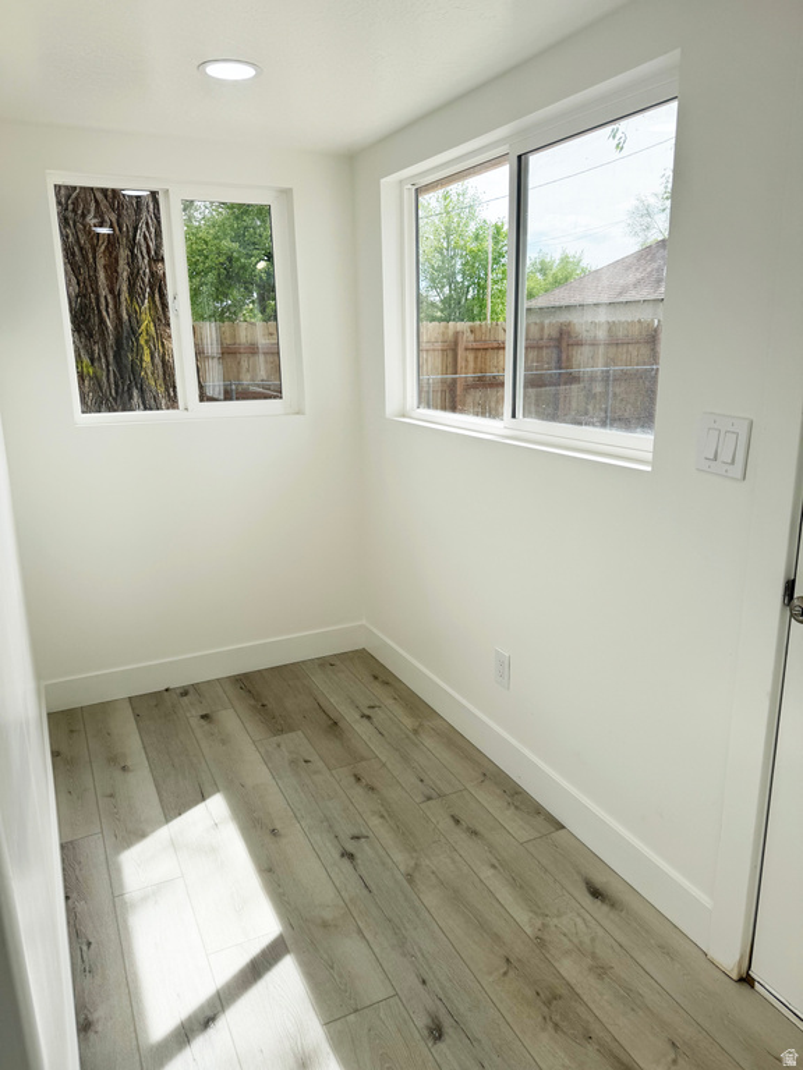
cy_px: 535
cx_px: 402
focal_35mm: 24
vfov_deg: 71.6
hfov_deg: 56.8
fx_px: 742
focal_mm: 6.76
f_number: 1.78
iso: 80
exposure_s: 1/1285
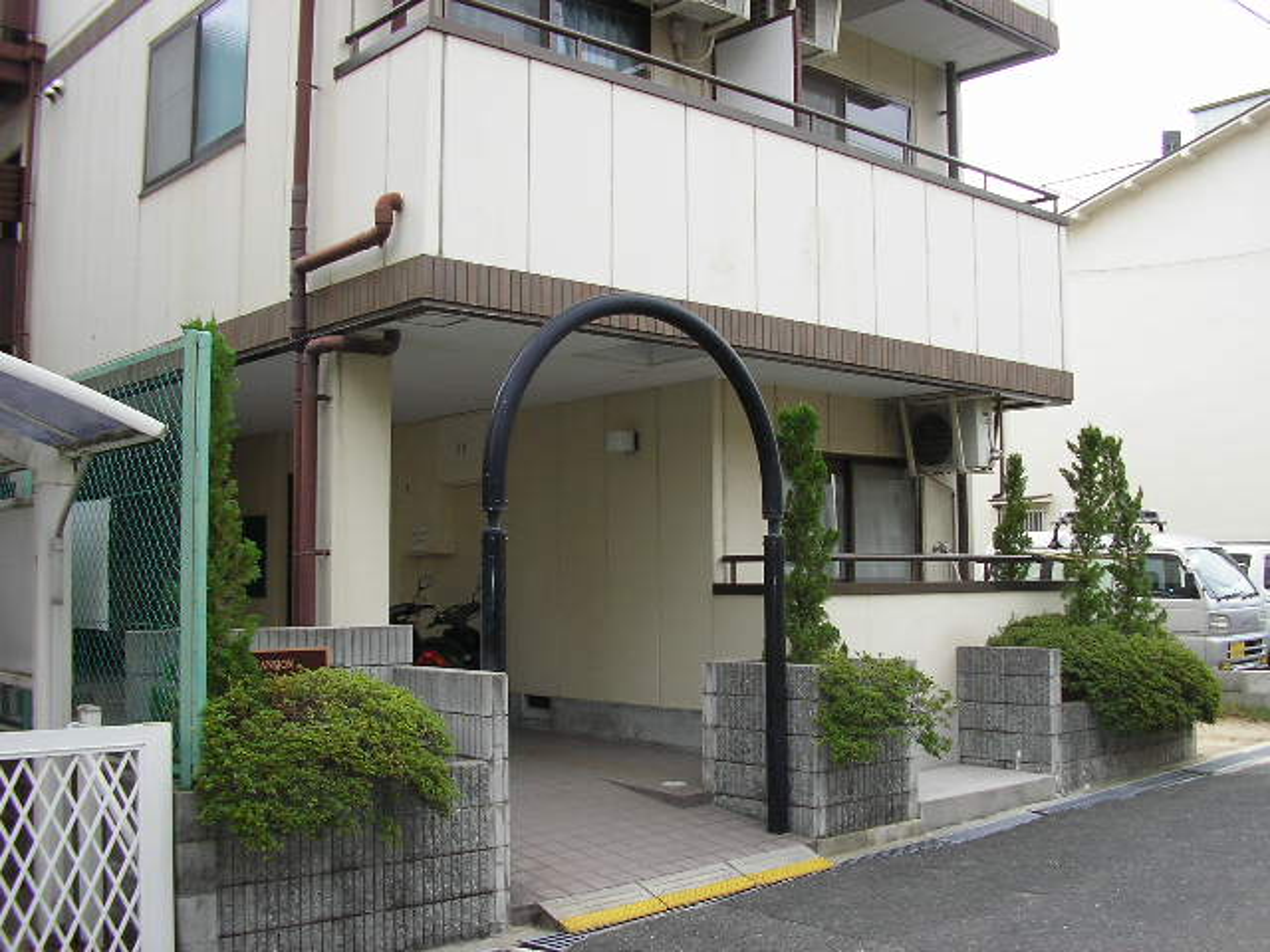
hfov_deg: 49.0
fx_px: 1394
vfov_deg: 37.7
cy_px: 476
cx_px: 635
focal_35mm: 38
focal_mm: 5.8
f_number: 4.1
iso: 71
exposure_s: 1/168
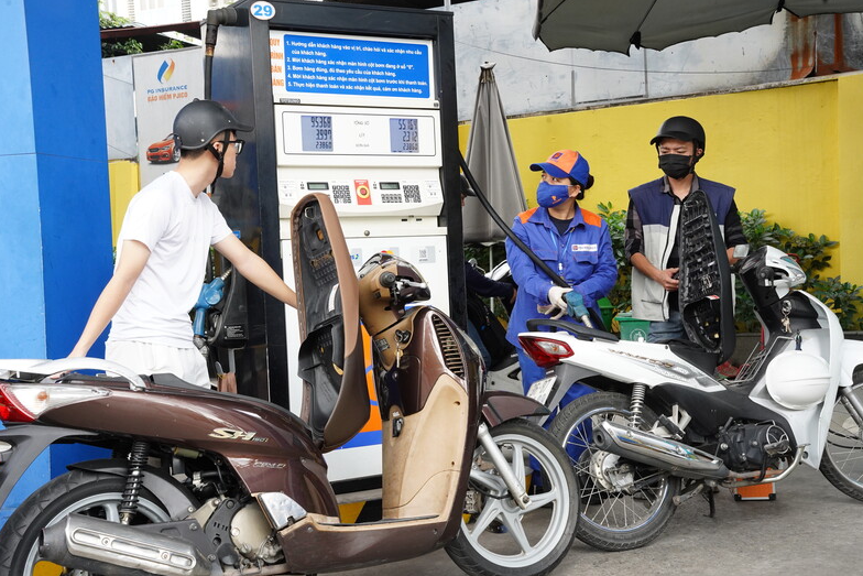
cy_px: 289
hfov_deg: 38.9
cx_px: 434
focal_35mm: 51
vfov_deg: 26.5
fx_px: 1221
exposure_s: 1/160
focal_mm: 49.9
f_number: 14
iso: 2500
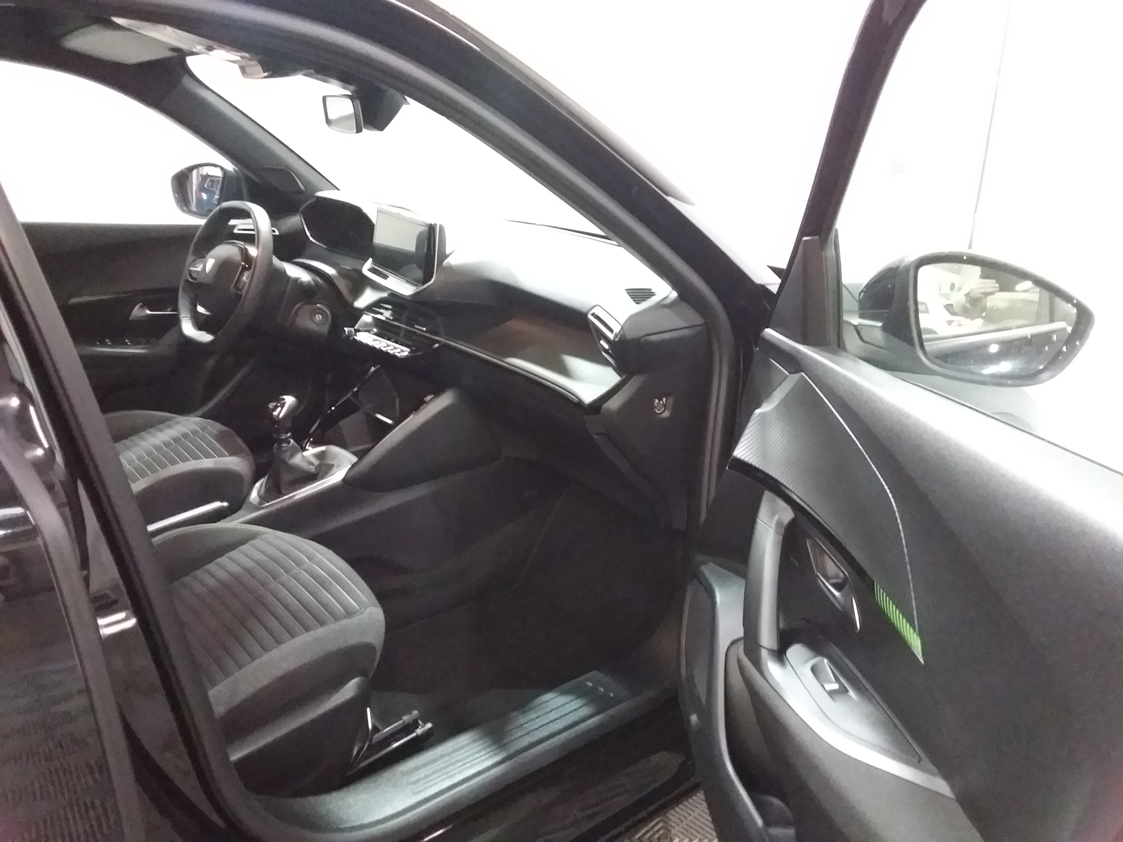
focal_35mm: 28
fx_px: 908
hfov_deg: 63.4
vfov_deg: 49.7
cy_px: 421
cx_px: 562
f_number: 1.9
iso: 500
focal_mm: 2.91
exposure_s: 1/17
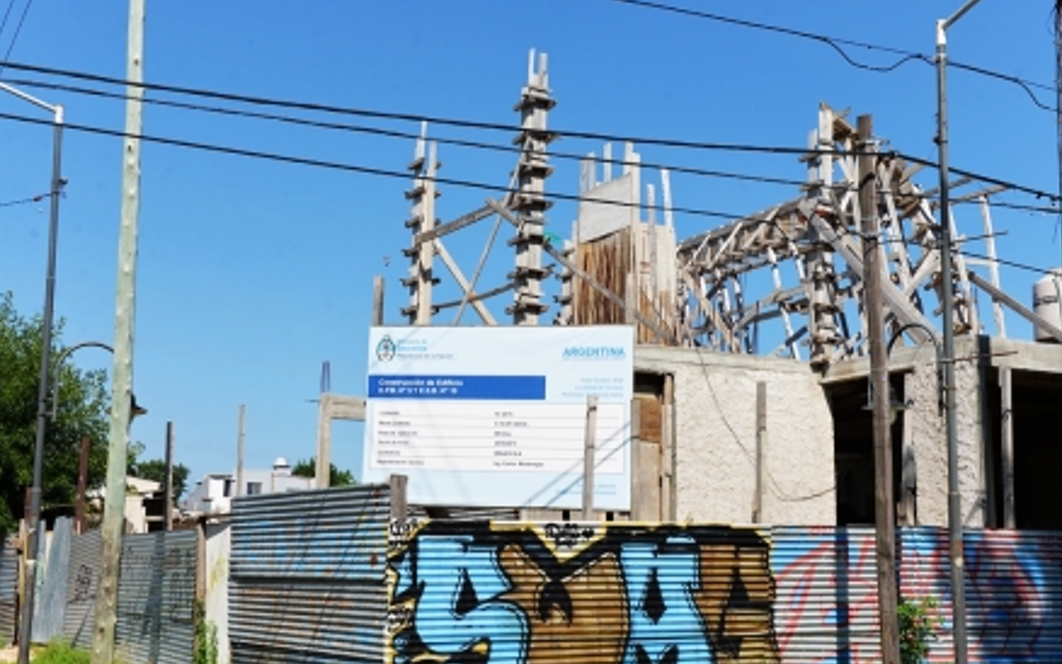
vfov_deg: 25.8
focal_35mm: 50
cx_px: 529
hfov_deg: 40.3
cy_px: 355
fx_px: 1448
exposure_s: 1/320
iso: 100
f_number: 9
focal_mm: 48
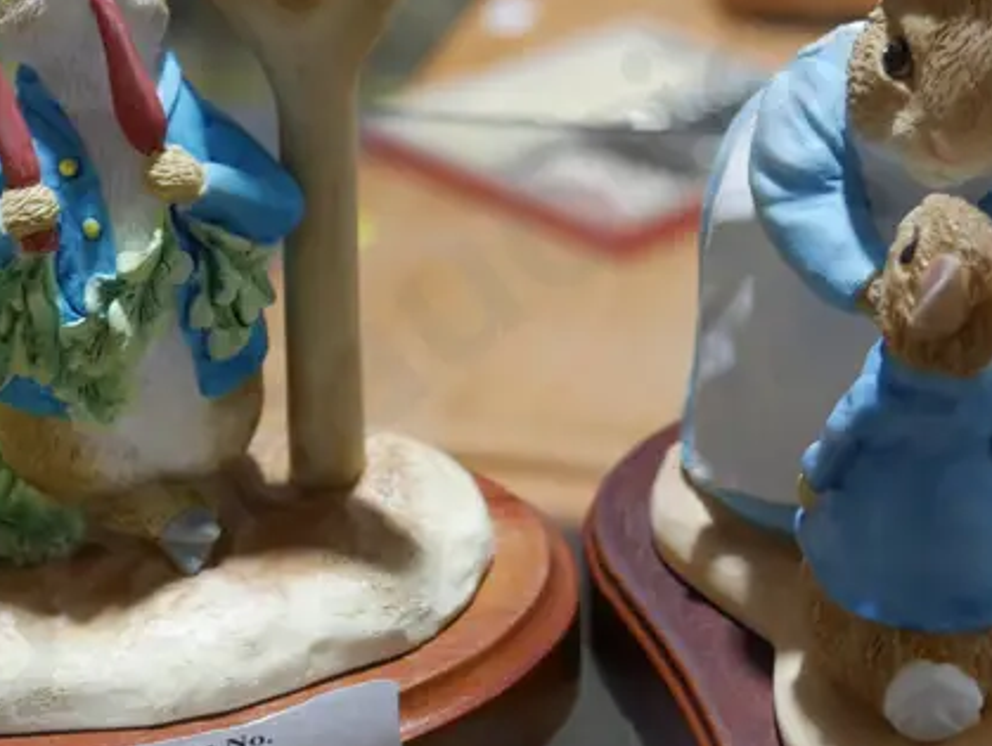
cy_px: 290
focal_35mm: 88
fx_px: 2524
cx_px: 476
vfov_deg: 16.8
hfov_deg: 22.2
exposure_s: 1/60
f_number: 4
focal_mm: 18
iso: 320
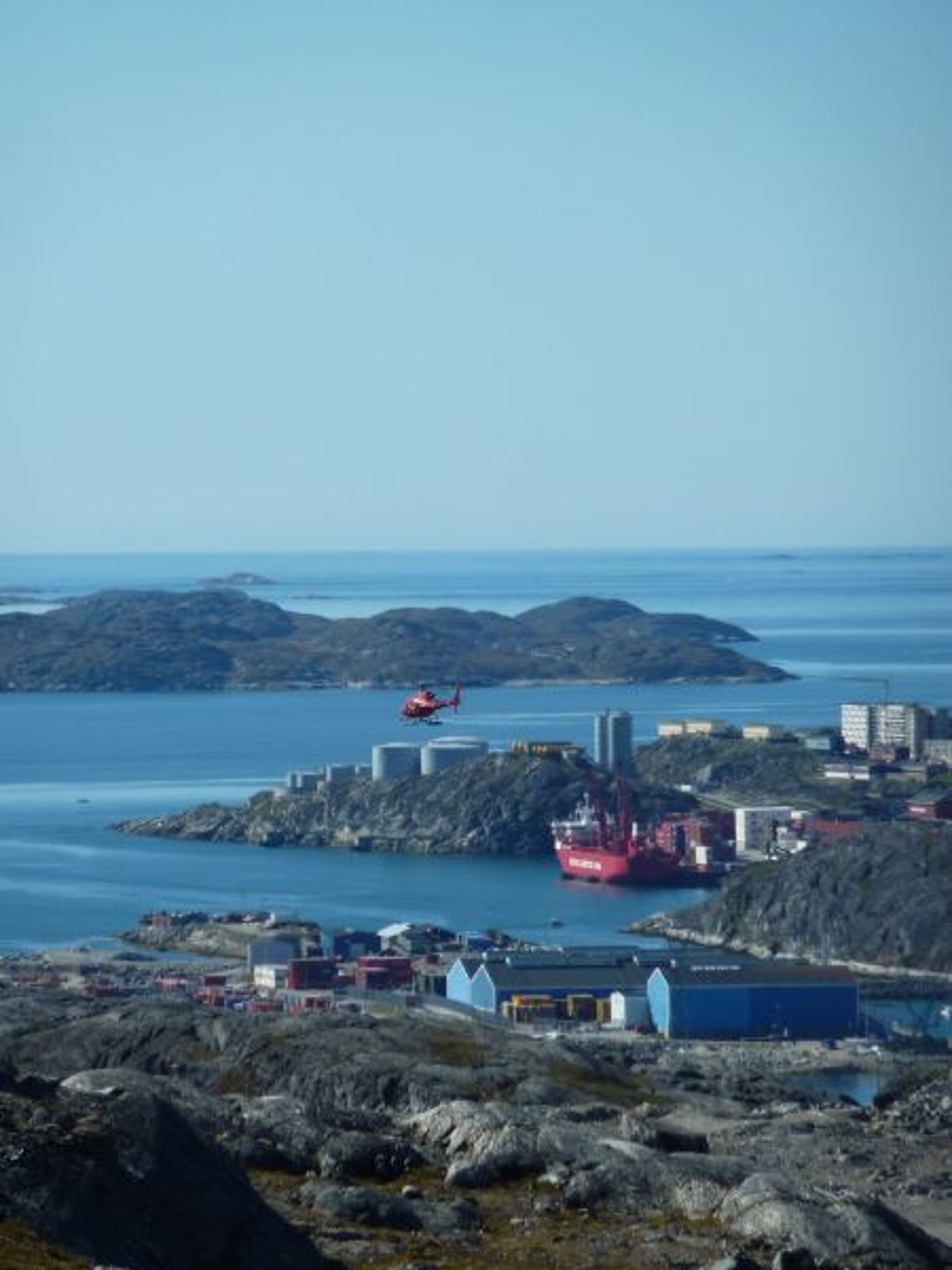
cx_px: 476
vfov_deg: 6.6
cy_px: 635
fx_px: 11001
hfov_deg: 5.0
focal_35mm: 300
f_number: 5.6
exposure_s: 1/640
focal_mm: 49.2
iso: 80
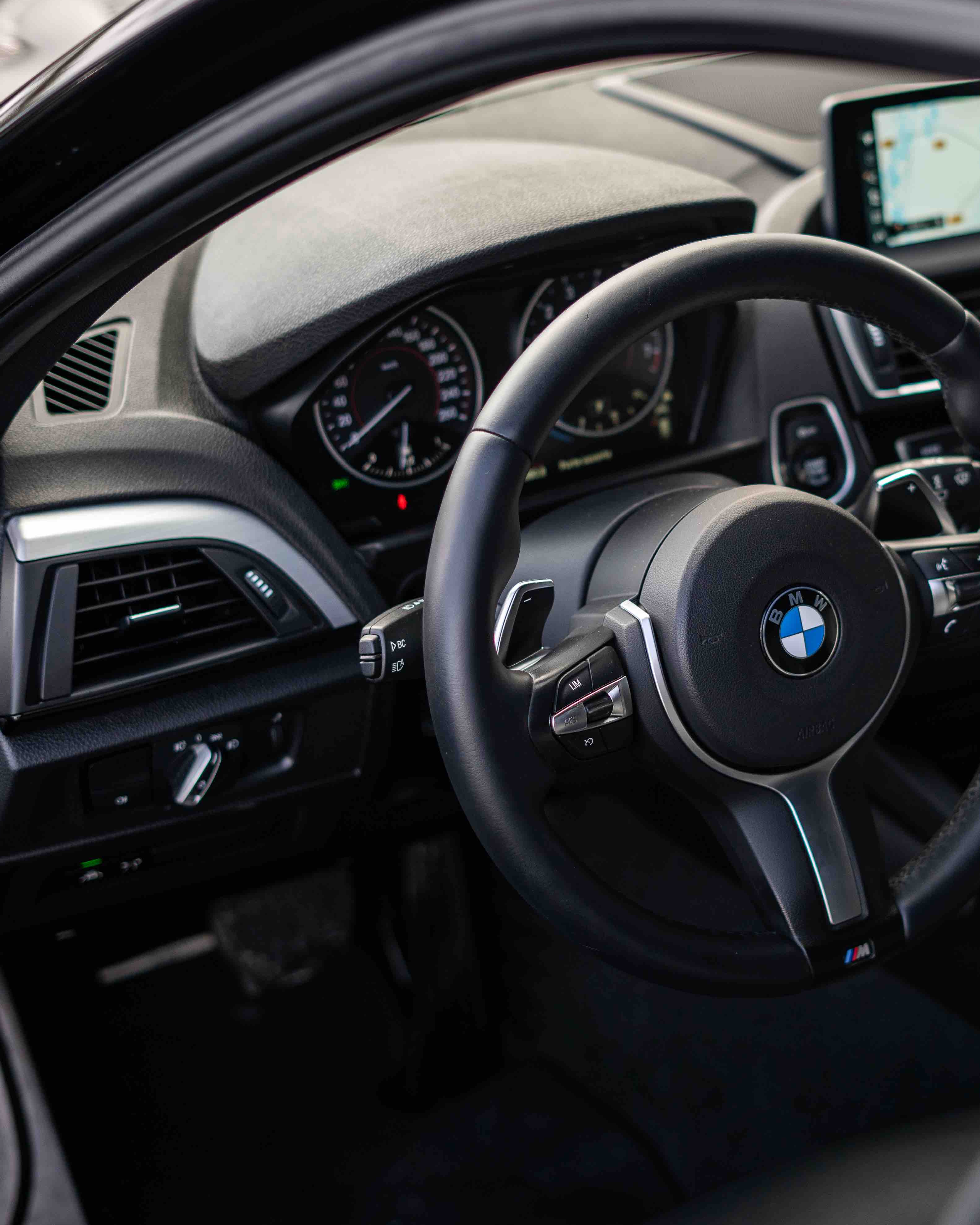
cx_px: 754
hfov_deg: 21.3
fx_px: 2574
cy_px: 609
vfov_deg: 26.8
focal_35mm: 71
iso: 100
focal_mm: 50
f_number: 2.2
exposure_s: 1/320
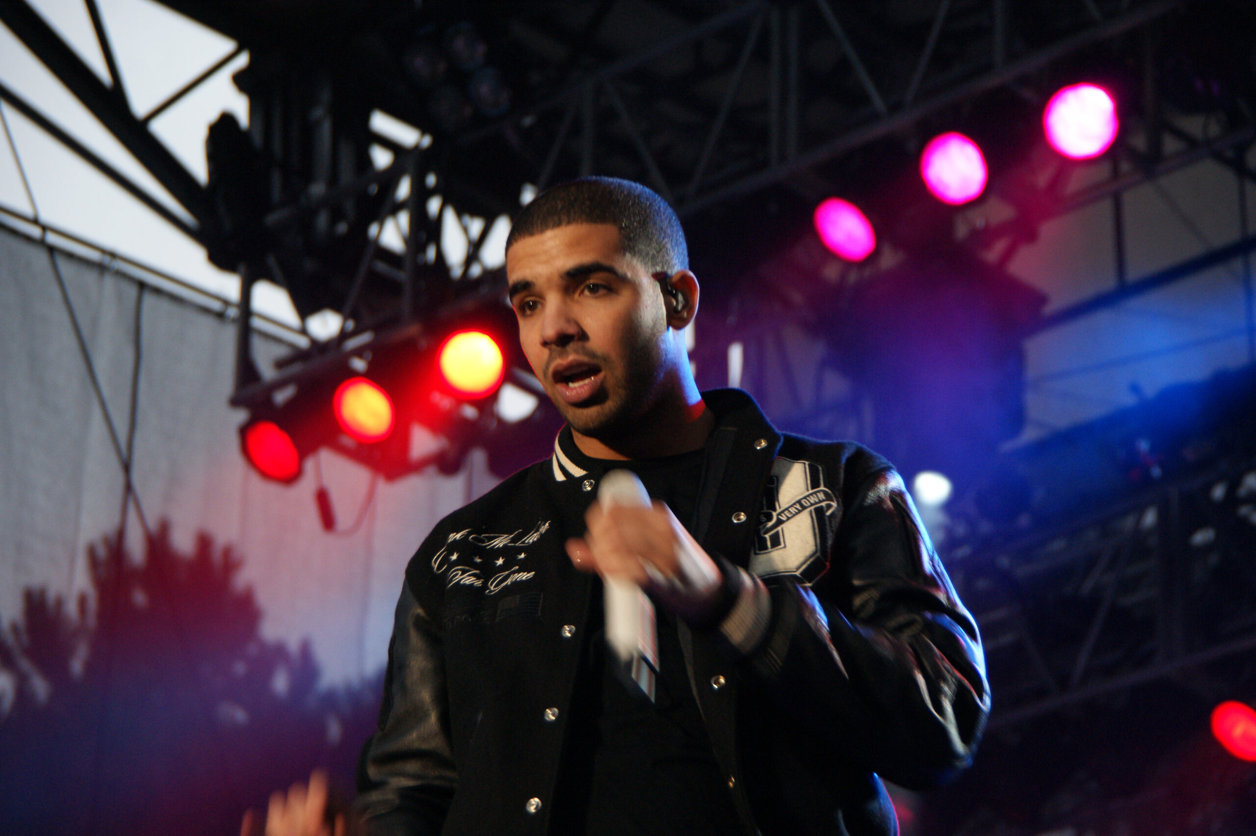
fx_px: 5230
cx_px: 628
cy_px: 418
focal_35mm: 150
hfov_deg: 13.7
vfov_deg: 9.1
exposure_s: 1/60
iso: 400
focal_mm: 100
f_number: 5.6
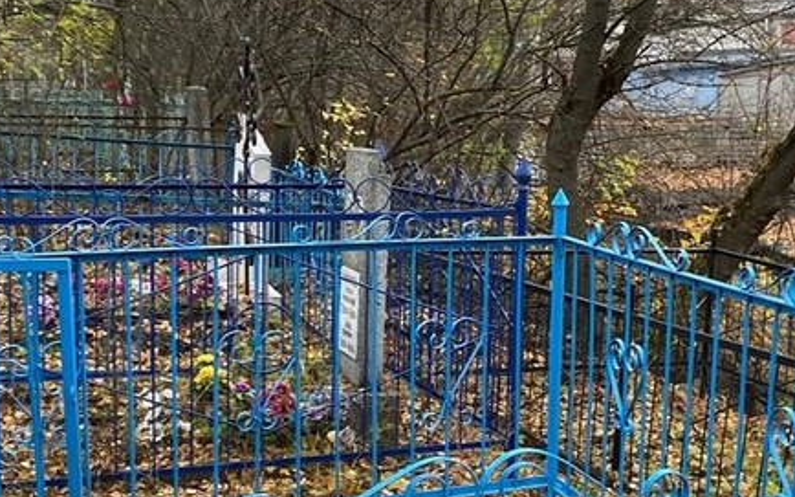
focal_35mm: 65
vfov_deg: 19.8
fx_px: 1408
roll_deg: -3.8
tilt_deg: -8.5
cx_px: 533
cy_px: 383
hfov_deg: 31.3
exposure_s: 1/121
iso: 100
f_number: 1.8
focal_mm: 4.25
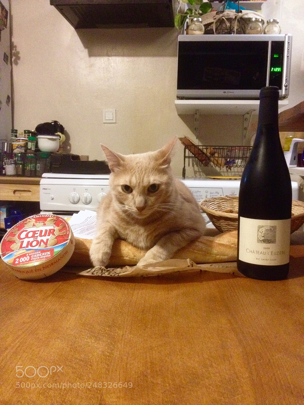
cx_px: 152
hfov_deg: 40.7
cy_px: 202
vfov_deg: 52.6
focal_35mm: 35
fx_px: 410
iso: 640
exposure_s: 1/15
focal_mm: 4.28
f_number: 2.4
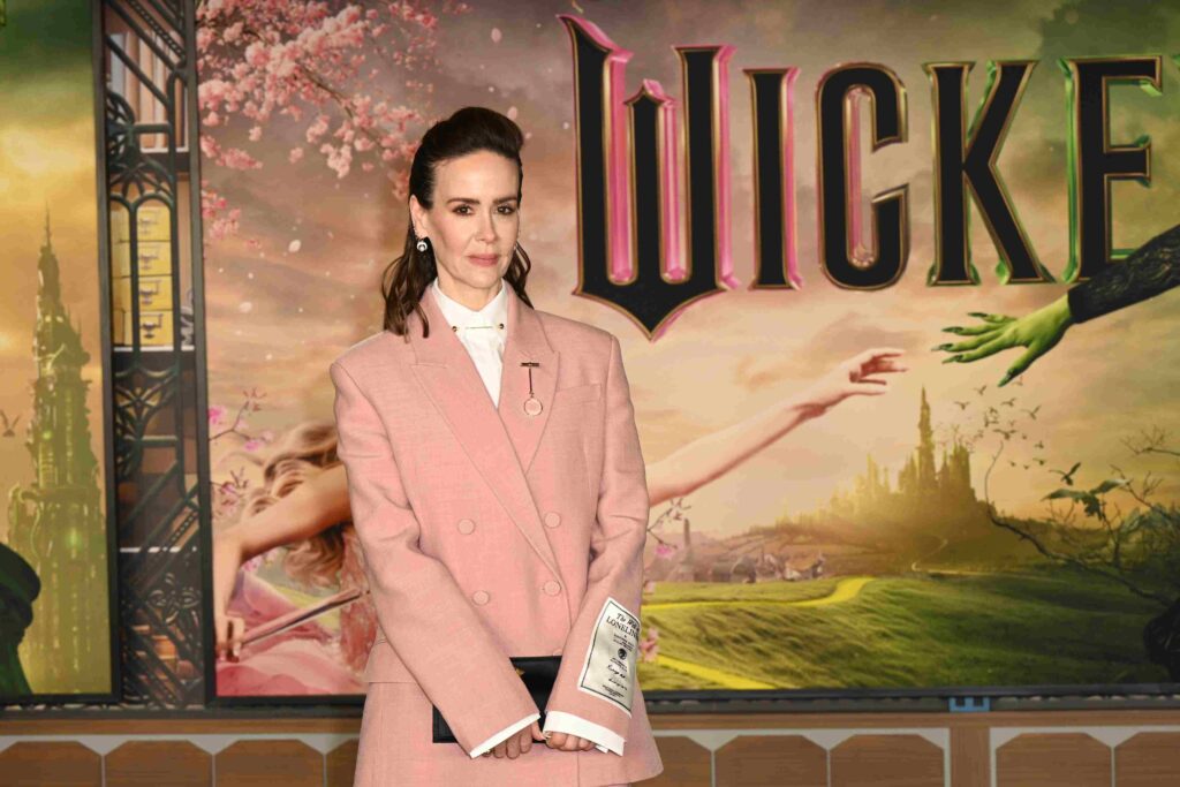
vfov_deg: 13.8
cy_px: 394
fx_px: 3245
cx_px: 590
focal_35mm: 99
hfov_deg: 20.6
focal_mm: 99
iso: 1000
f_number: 8
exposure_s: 1/125
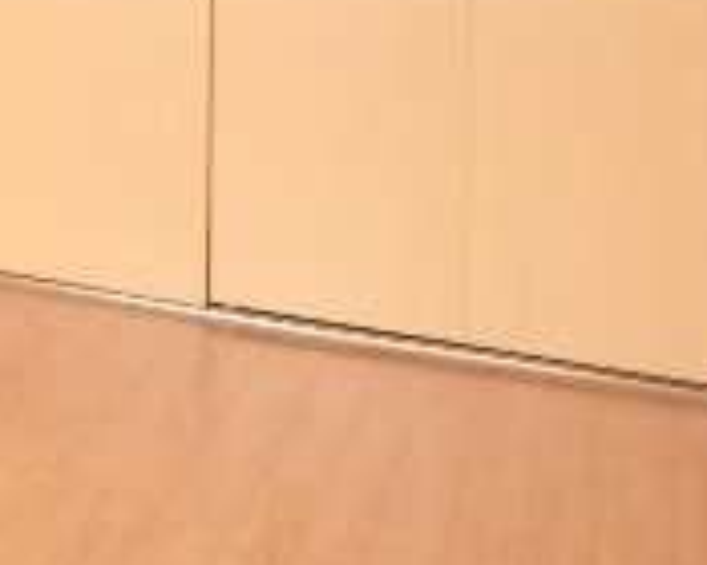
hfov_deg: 19.6
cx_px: -525
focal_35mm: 75
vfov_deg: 18.8
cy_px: -190
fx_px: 1569
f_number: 3.5
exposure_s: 1/30
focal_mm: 3.7
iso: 800
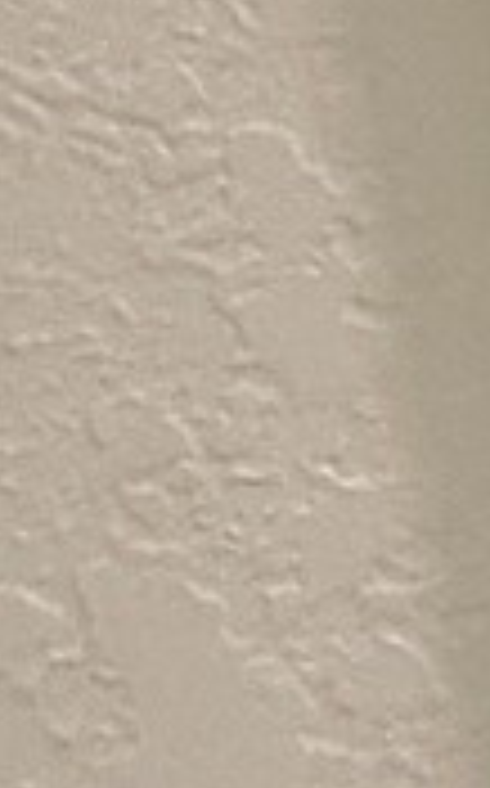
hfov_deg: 5.2
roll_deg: +1.6
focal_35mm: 136
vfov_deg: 15.4
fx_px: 2913
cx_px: 2940
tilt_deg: -7.4
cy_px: 365
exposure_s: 1/120
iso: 250
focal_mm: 2.22
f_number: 2.2
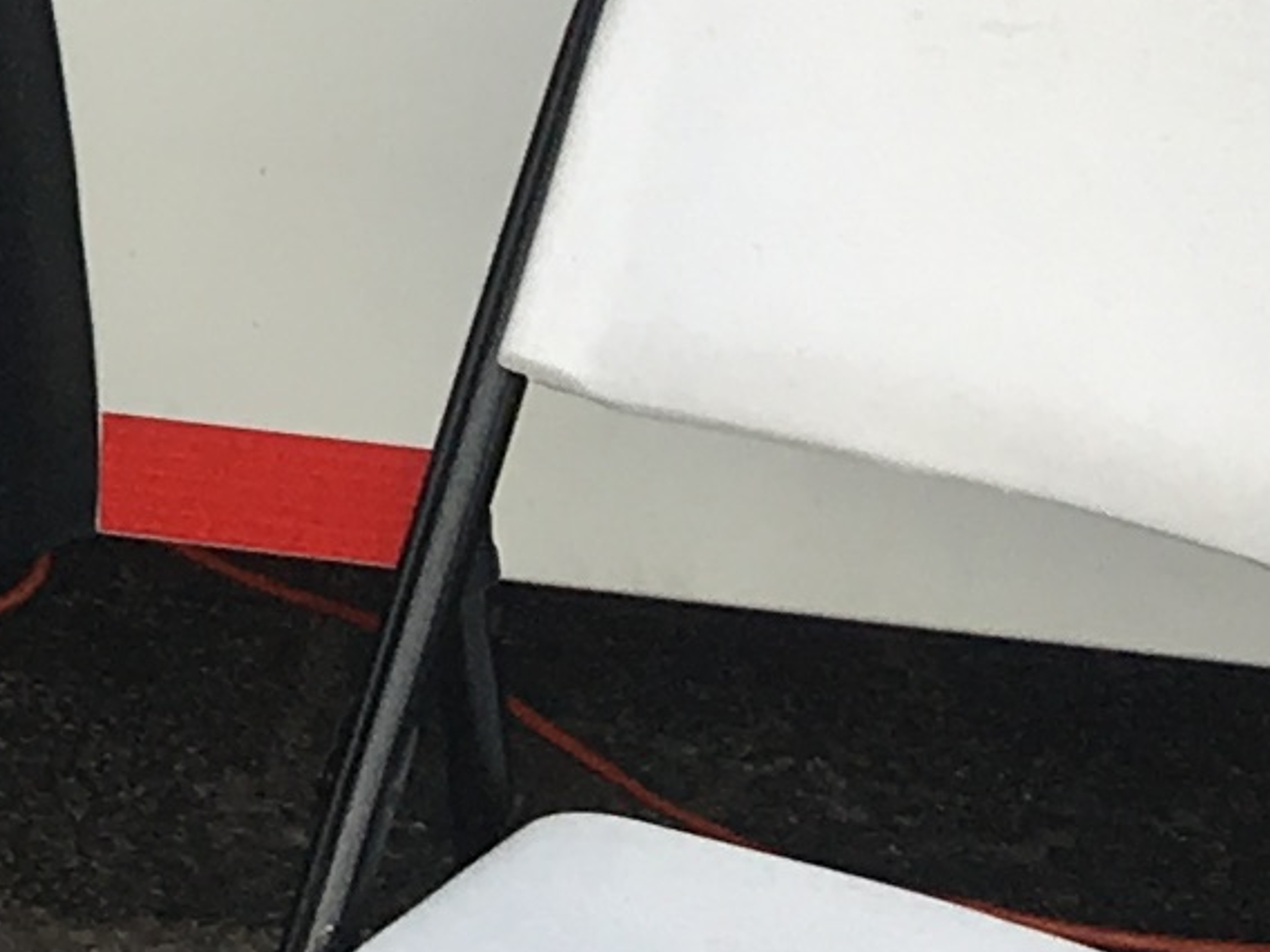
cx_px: -2216
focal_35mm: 206
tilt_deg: -9.4
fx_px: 7558
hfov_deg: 8.4
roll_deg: -0.6
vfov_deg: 6.8
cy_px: -1410
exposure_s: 1/222
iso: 25
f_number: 2.2
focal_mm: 4.15
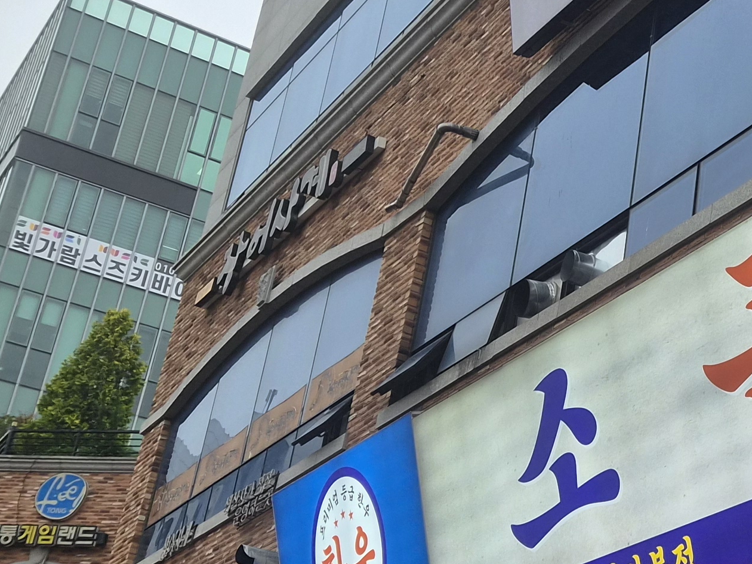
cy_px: 282
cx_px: 837
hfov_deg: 24.8
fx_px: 1586
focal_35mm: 73
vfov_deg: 20.2
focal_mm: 5.4
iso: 16
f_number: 1.8
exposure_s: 1/120
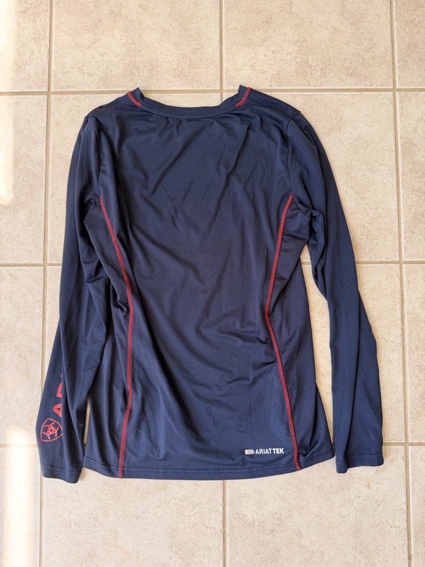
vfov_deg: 71.6
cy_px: 284
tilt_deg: -86.7
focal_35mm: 24
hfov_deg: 56.8
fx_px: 393
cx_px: 212
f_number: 1.78
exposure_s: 1/121
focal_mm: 6.76
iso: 80
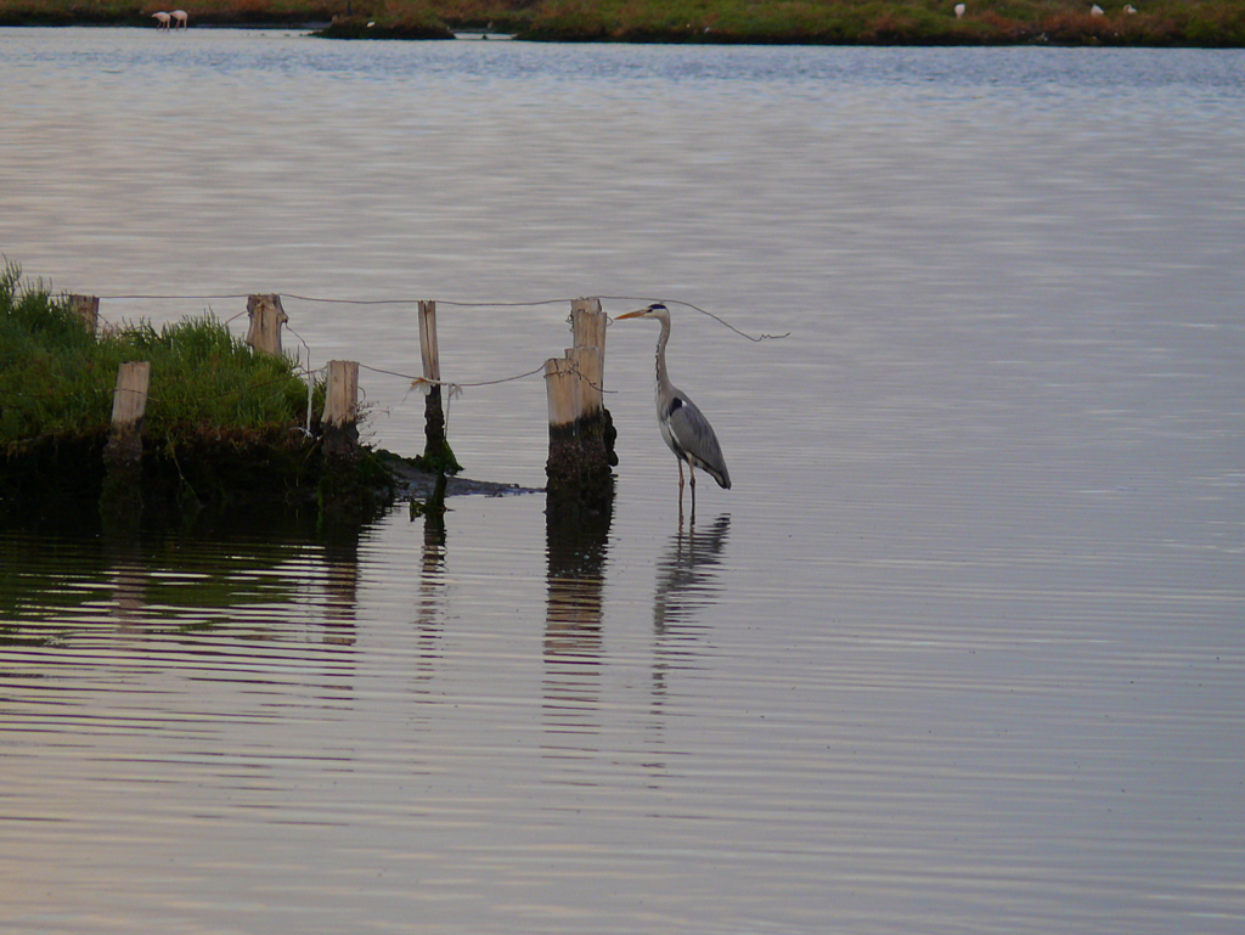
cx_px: 622
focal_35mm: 420
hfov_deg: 4.7
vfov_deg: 3.5
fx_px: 15113
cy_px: 468
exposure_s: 1/160
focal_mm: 88.8
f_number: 4
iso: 100
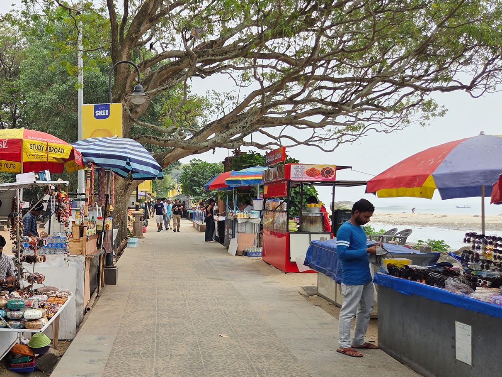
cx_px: 117
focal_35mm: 38
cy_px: 222
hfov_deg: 46.9
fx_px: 551
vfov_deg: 37.6
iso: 80
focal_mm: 5.4
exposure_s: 1/1785
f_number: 1.8
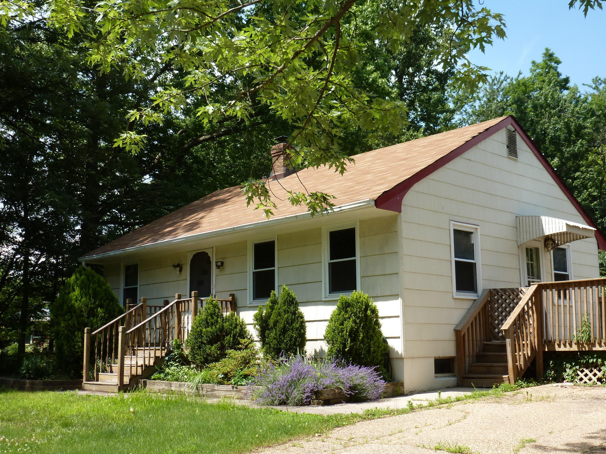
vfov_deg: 35.1
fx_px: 718
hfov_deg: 45.8
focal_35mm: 41
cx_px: 311
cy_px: 233
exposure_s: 1/320
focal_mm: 6.8
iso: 100
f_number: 3.8
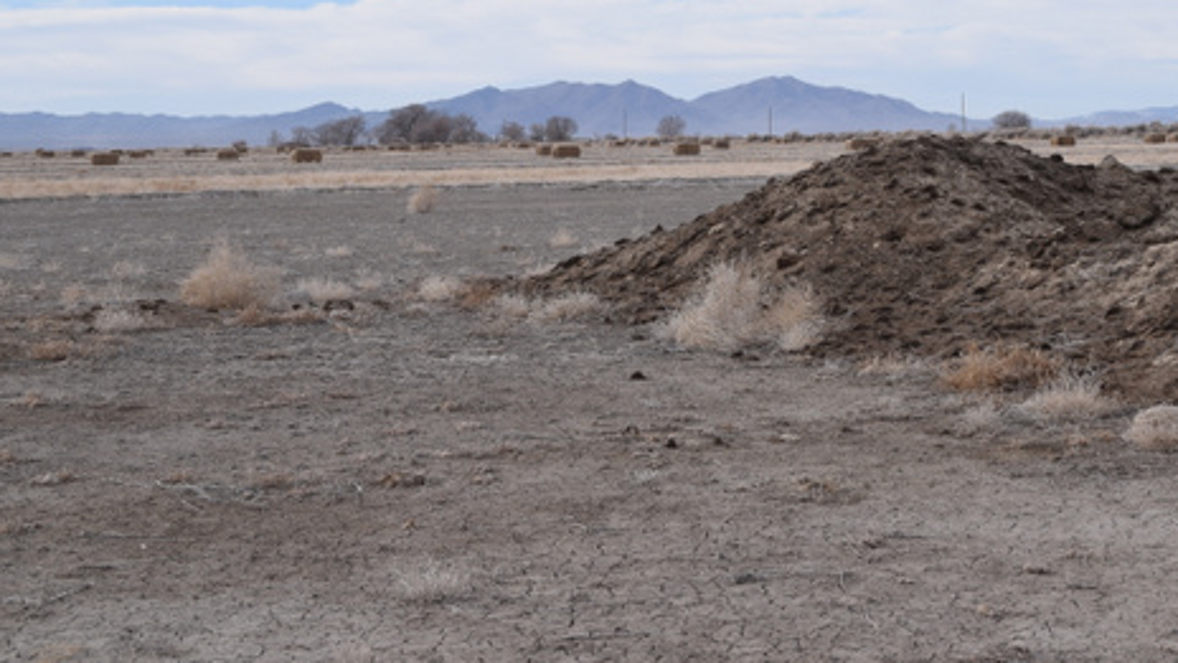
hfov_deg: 32.2
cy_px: 166
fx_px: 2030
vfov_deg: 18.4
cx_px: 744
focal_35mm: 65
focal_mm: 30
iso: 200
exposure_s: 1/500
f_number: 8
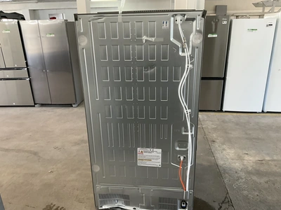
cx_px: 140
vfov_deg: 48.2
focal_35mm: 29
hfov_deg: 61.7
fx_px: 235
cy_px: 105
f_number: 1.8
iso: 125
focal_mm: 3
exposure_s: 1/60
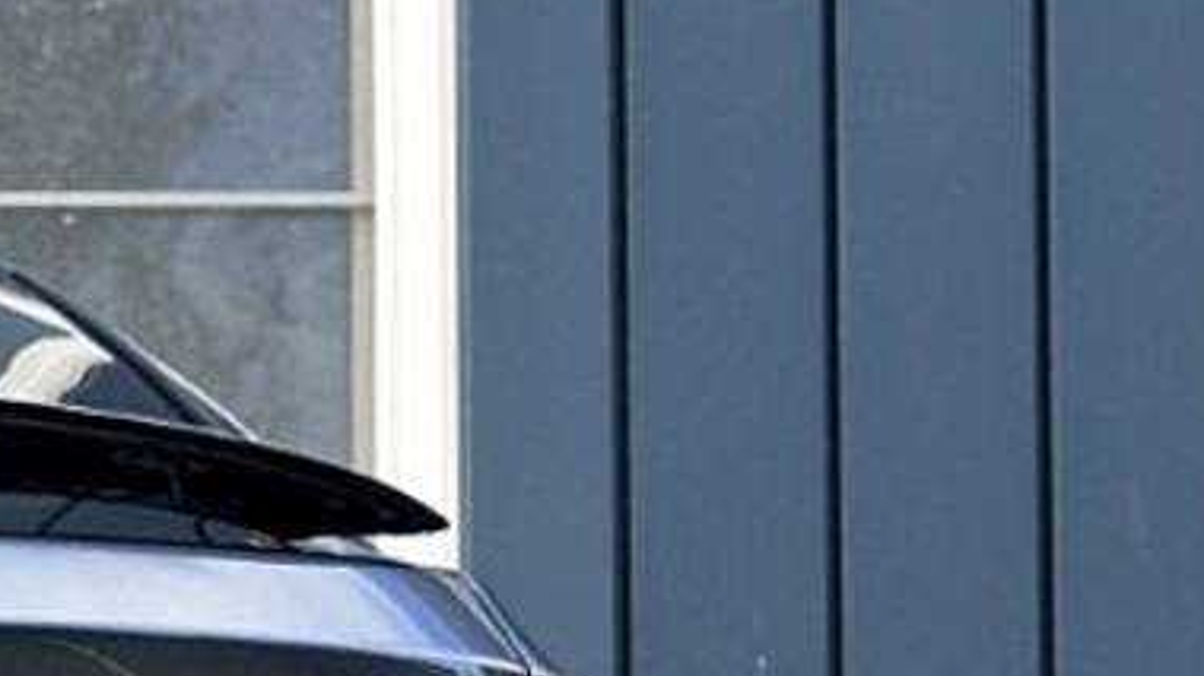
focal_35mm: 197
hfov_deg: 10.3
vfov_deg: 6.0
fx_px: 6288
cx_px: -963
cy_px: 1289
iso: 400
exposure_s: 1/125
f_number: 9
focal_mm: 34
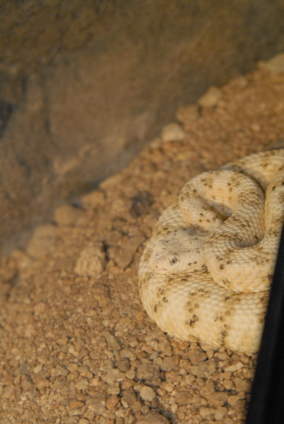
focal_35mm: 99
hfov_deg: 13.9
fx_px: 1167
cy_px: 212
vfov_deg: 20.6
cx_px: 142
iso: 1600
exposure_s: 1/30
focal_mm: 66
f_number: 5.6
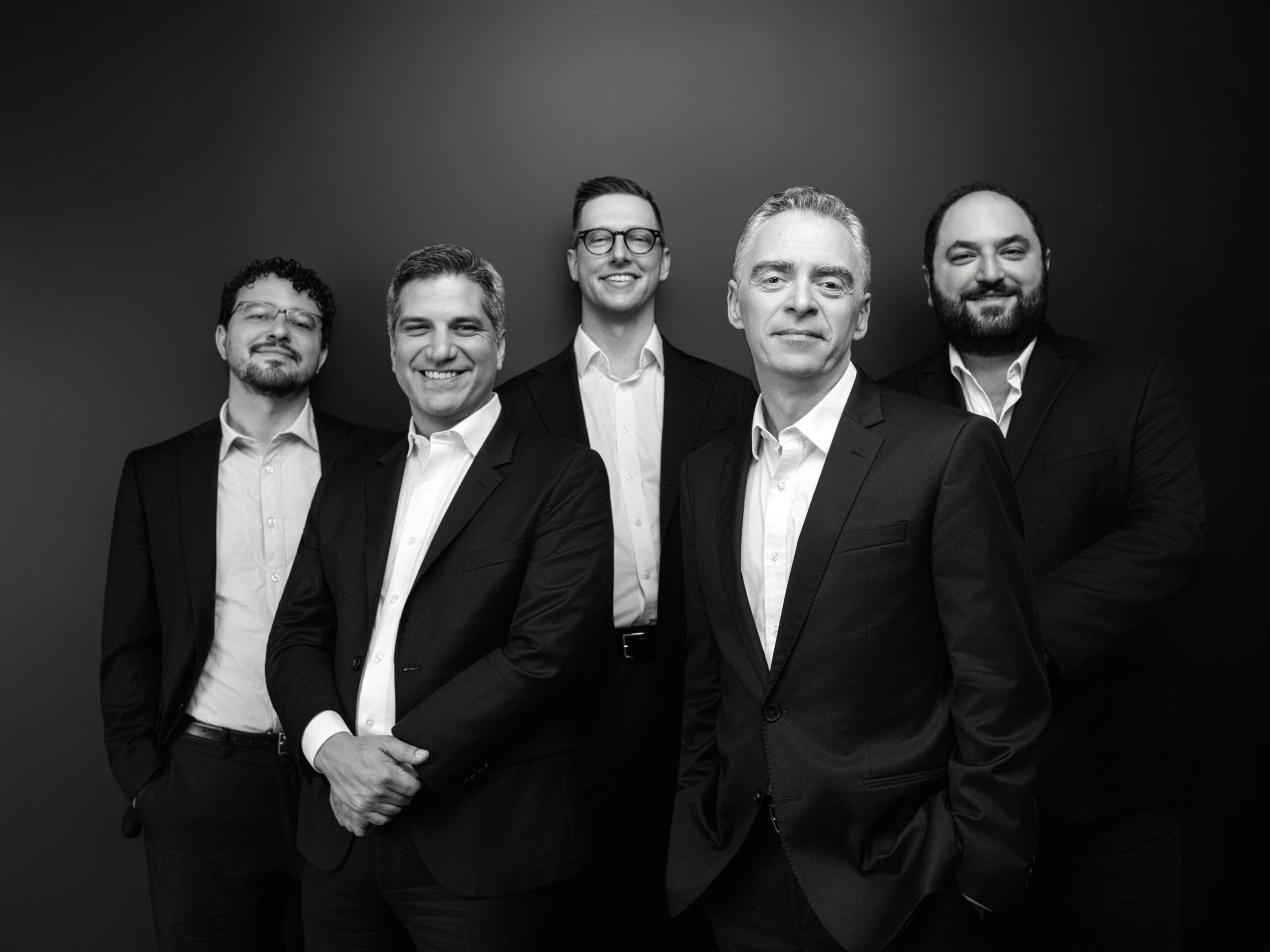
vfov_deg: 39.7
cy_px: 476
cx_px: 635
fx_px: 1321
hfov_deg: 51.4
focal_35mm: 36
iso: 2500
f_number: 8
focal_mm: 45
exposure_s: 1/125
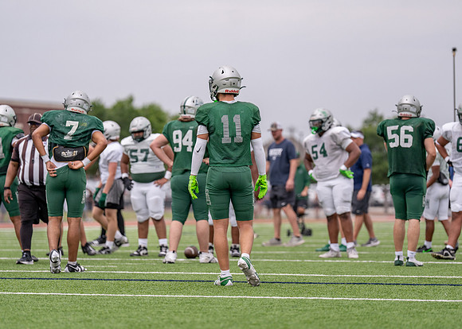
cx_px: 235
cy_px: 172
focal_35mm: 172
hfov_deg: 11.7
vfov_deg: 8.4
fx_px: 2258
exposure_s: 1/3200
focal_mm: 152
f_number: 2.8
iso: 320
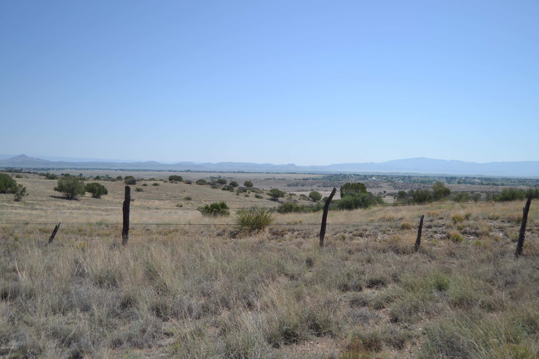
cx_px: 270
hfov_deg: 55.1
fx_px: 517
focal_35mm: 34
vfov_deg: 38.4
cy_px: 180
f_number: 3.8
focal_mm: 23
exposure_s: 1/1250
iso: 100
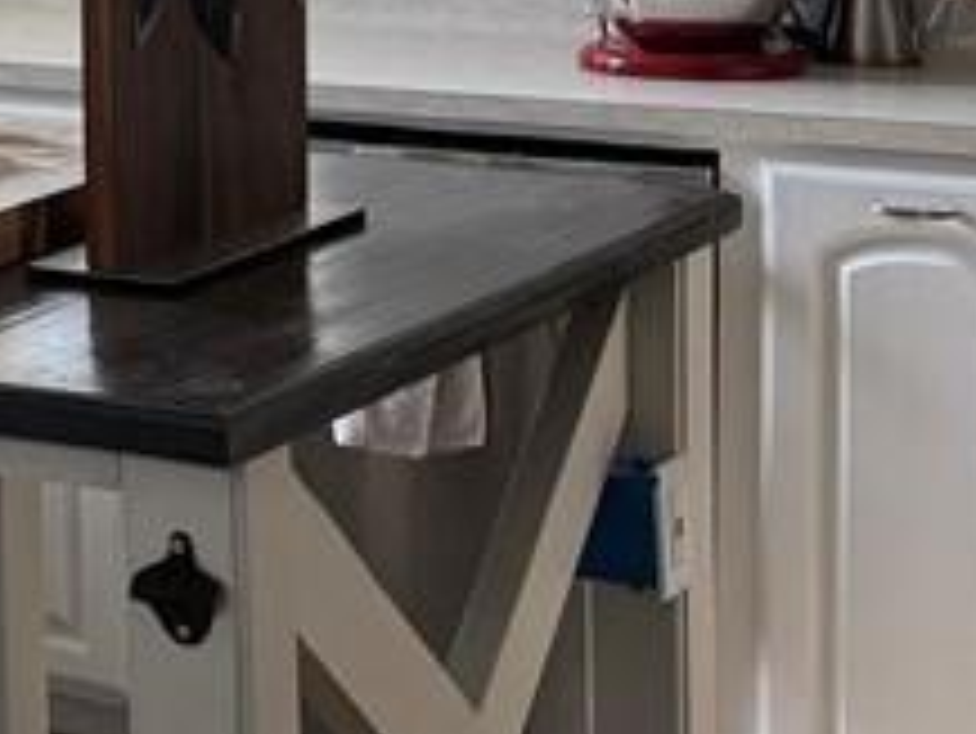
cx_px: -724
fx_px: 3188
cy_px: -167
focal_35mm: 113
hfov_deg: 15.3
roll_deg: +1.0
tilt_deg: -3.4
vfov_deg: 12.8
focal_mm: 6.76
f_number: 1.78
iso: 80
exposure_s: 1/287
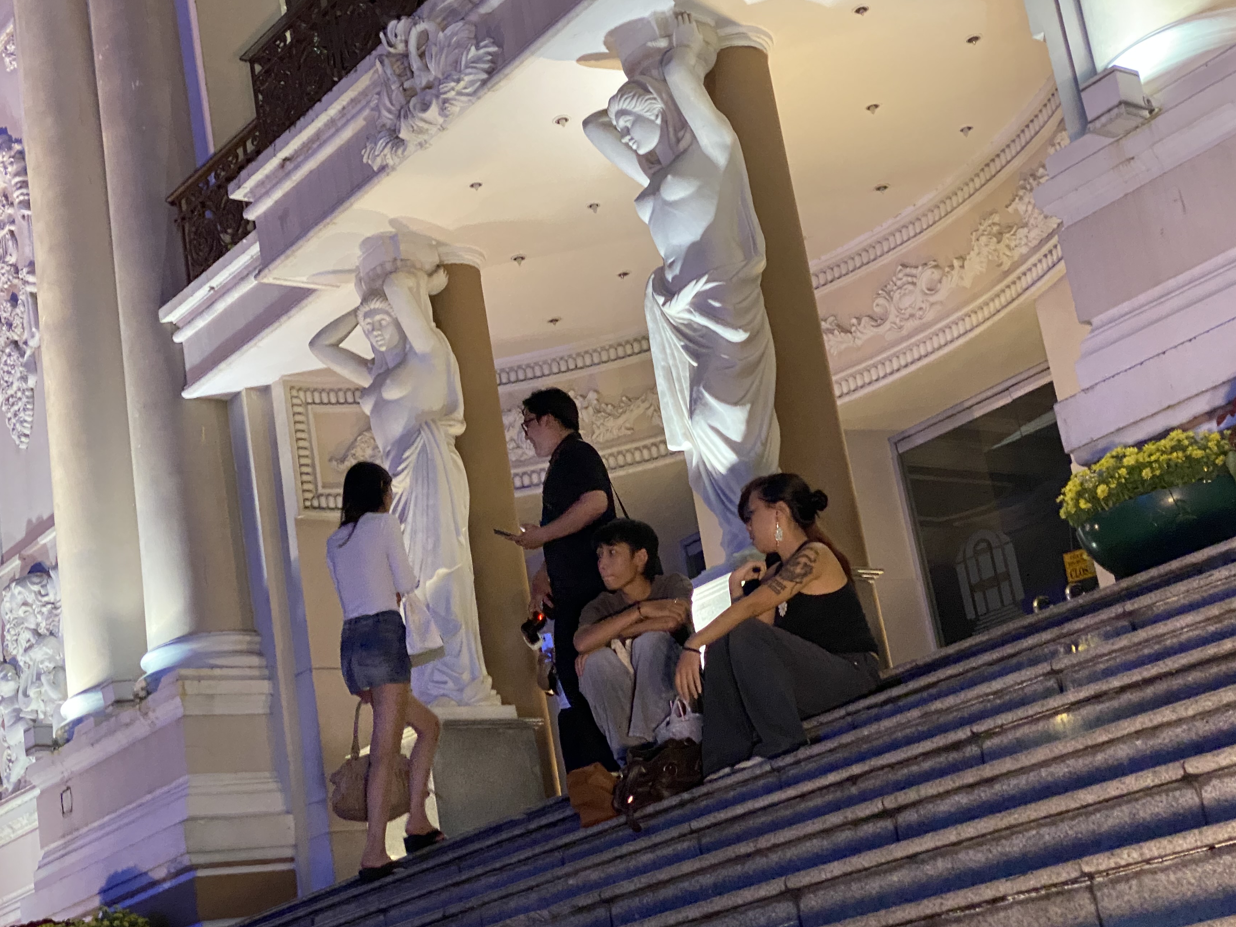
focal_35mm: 61
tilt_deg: +17.2
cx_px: 658
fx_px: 2178
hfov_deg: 31.7
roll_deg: +9.5
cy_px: 498
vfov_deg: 24.0
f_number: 2
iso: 500
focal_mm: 6
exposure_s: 1/50
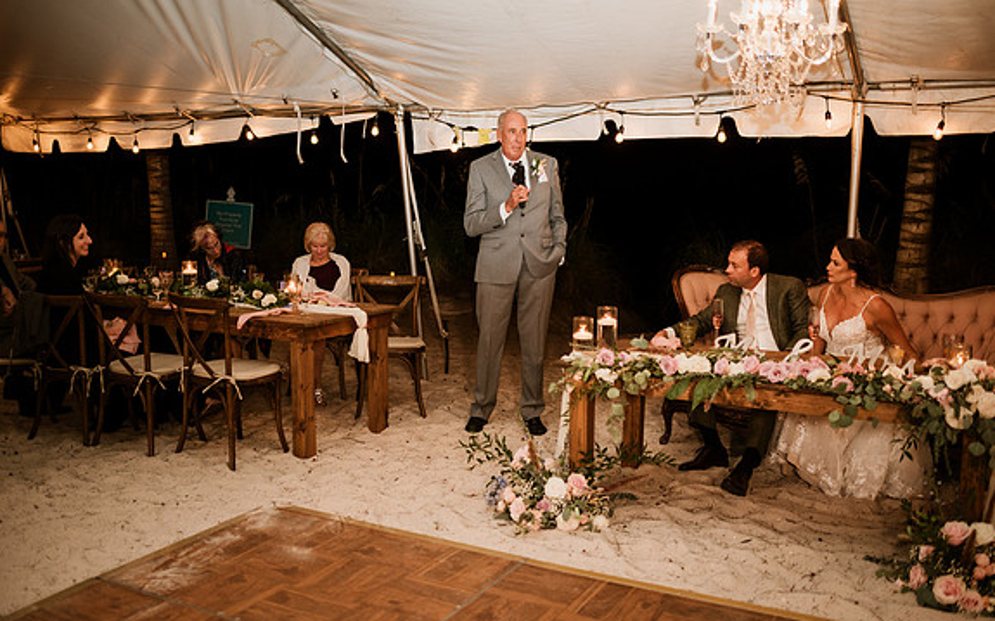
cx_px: 500
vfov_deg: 35.3
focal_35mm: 36
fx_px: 976
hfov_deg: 54.0
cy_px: 316
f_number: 2
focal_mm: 35
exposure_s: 1/160
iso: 500
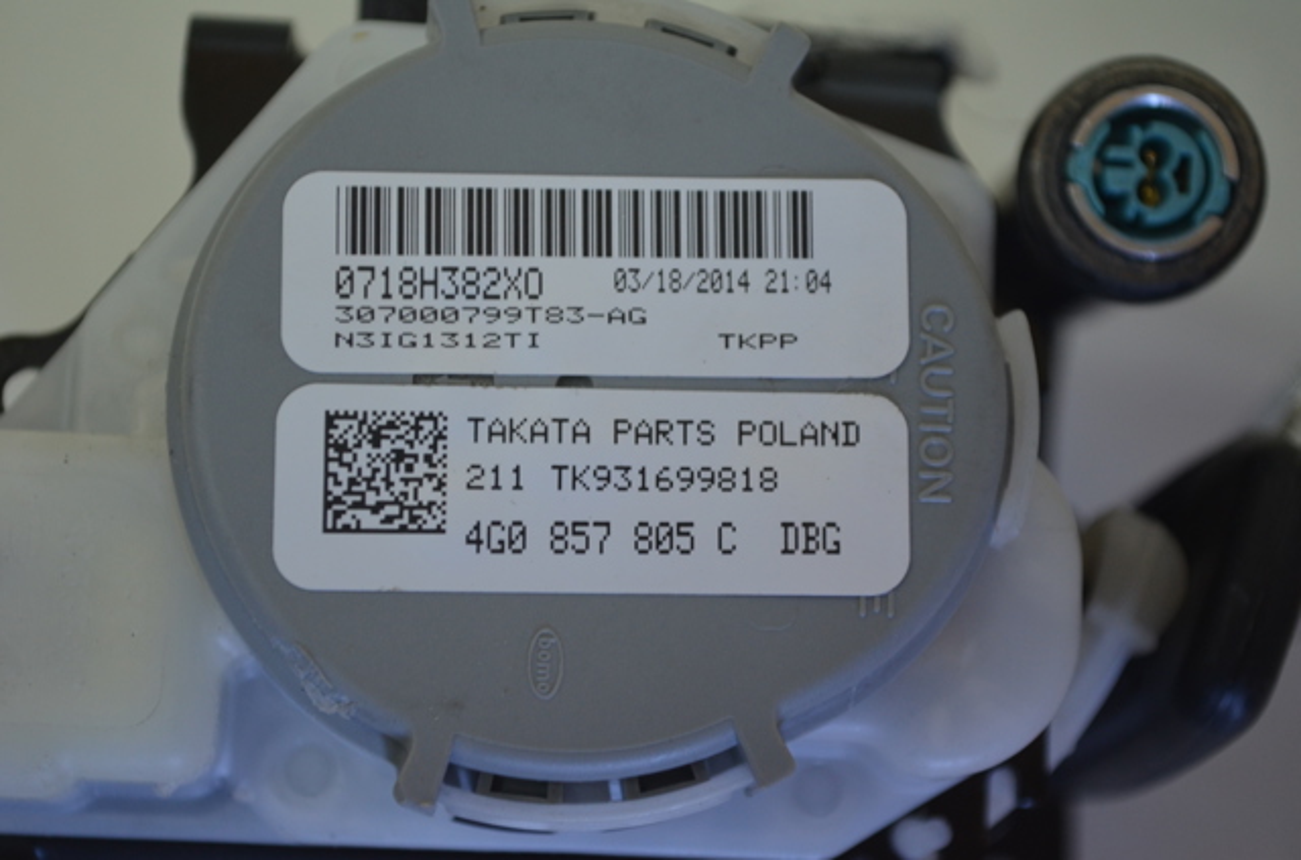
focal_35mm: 75
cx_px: 650
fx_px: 2703
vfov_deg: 18.1
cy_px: 430
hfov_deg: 27.1
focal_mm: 50
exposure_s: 1/60
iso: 800
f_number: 5.6
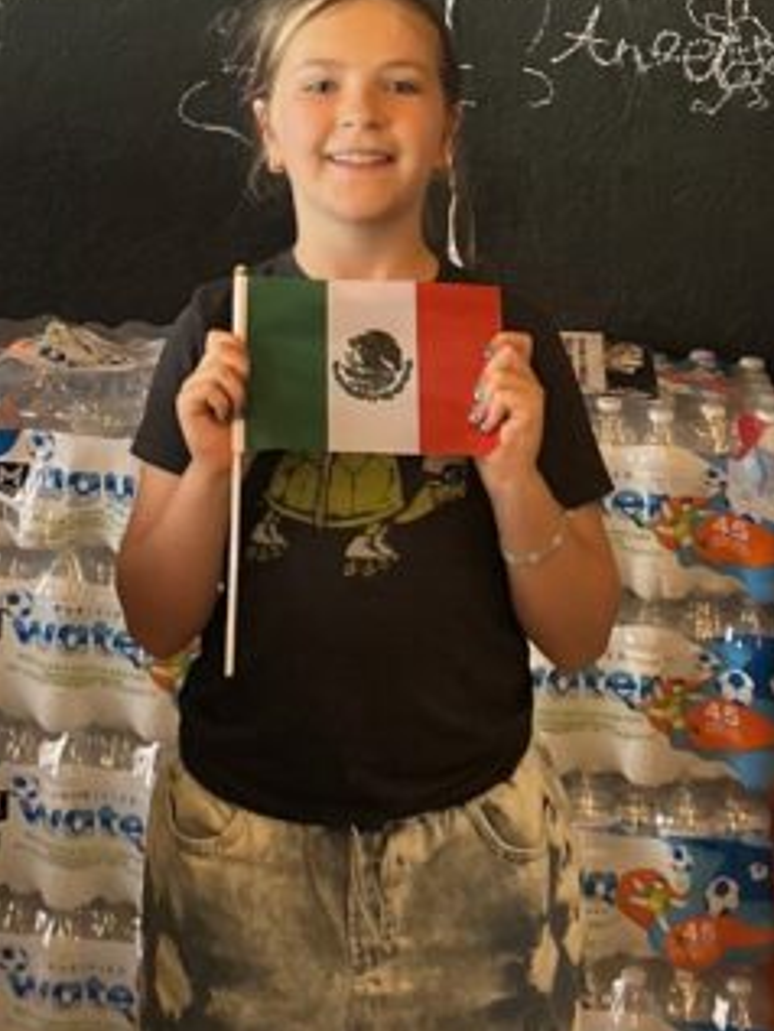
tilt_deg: -2.4
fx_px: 2503
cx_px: 153
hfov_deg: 17.4
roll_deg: -0.9
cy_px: -127
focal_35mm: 84
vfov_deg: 21.9
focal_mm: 5.7
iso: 400
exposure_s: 1/40
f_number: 1.5
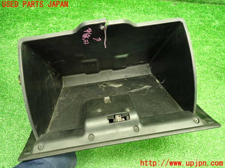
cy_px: 84
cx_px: 112
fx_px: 162
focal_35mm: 25
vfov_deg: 54.9
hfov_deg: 69.4
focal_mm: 4.5
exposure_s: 1/30
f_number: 2
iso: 640
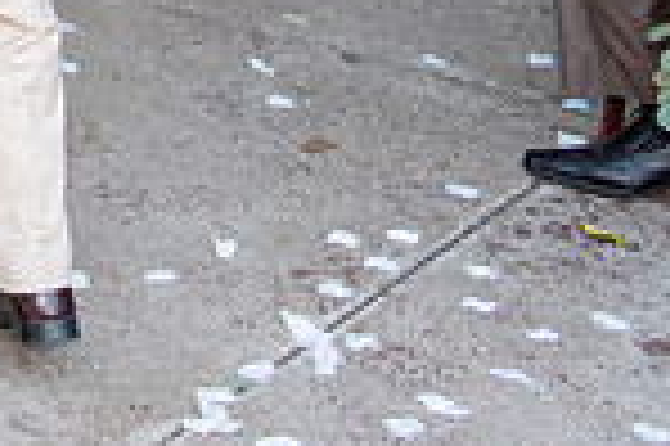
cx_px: -580
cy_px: -381
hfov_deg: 14.3
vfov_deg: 10.3
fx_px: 2324
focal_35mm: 125
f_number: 5
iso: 500
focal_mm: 31
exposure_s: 1/250
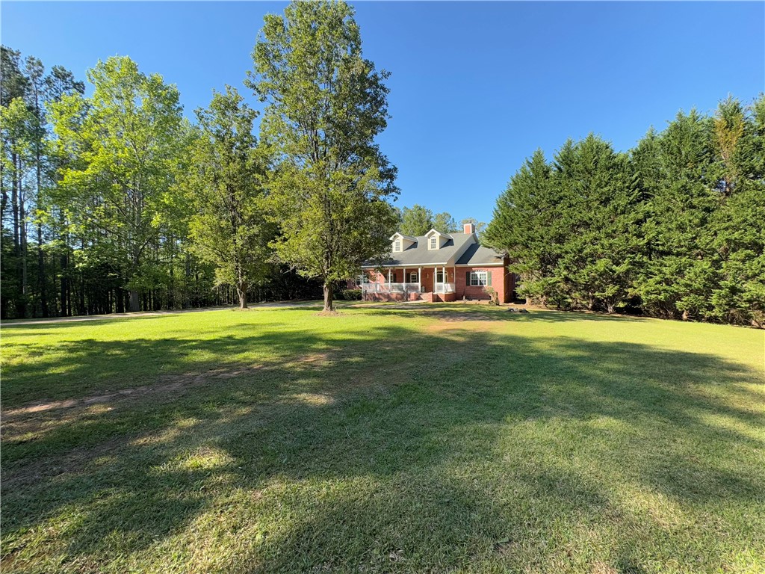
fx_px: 309
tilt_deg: -0.7
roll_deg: +0.3
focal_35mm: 14
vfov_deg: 85.7
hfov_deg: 102.1
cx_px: 382
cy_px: 287
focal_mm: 2.22
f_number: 2.2
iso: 40
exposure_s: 1/518
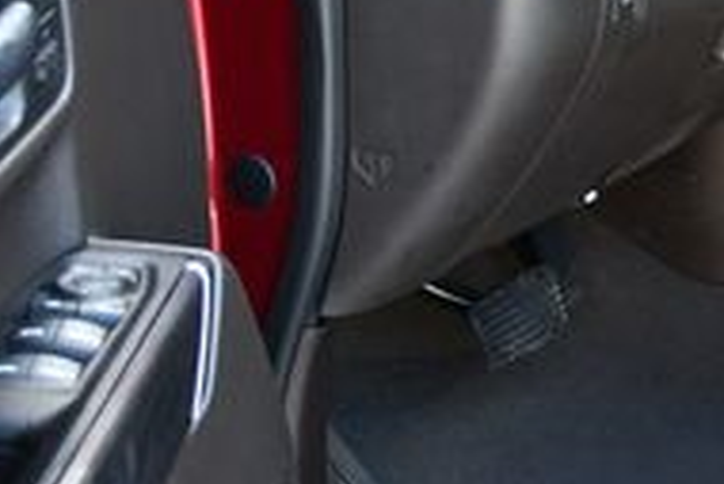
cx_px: 1155
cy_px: 91
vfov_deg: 11.3
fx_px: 2435
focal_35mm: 121
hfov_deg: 15.3
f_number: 3.5
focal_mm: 18
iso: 800
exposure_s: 1/250
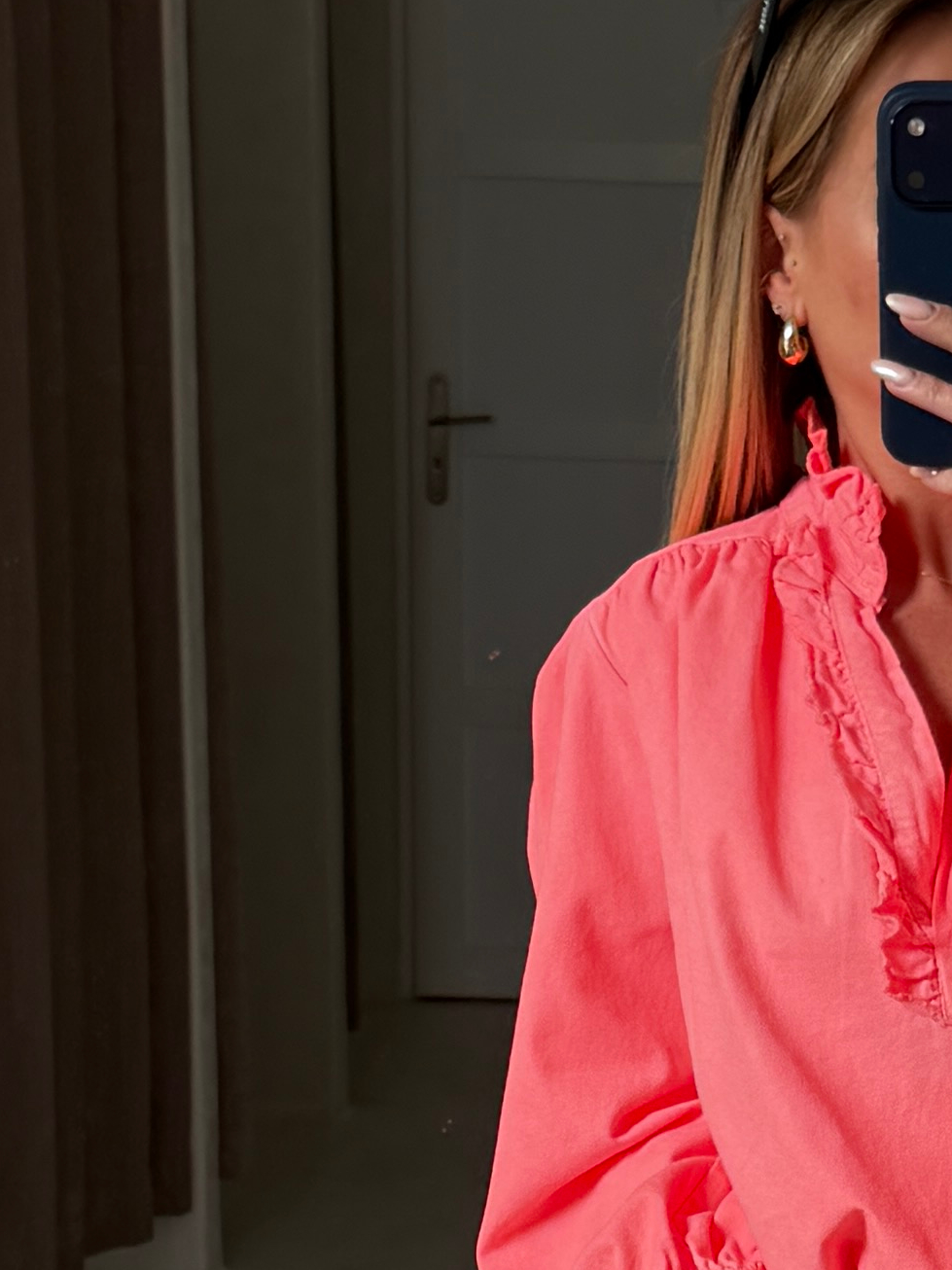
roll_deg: -2.6
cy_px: 1133
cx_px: 885
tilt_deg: -14.3
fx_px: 3852
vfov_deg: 18.4
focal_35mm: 105
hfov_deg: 13.9
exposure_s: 1/121
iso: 80
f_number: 1.78
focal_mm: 6.76
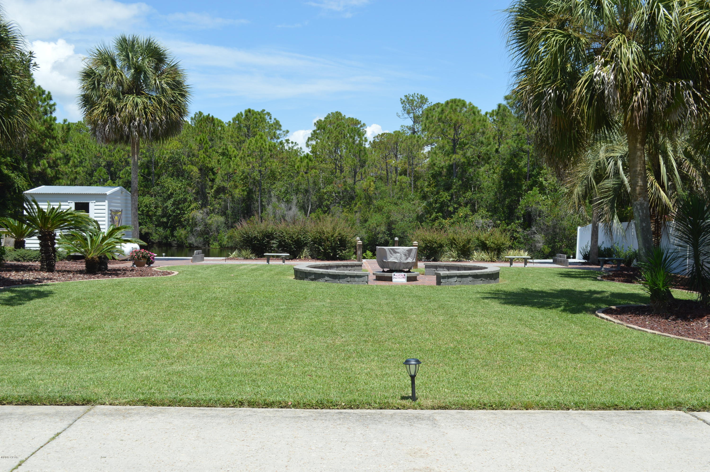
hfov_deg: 49.6
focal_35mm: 39
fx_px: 768
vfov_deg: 34.1
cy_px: 236
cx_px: 355
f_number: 7.1
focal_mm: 26
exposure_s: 1/200
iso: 100
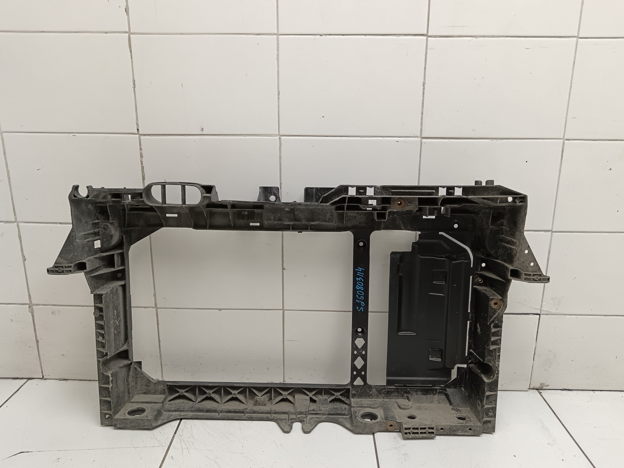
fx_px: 487
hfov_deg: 65.3
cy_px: 234
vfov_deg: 51.4
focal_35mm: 27
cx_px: 312
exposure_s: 1/120
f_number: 1.9
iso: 496
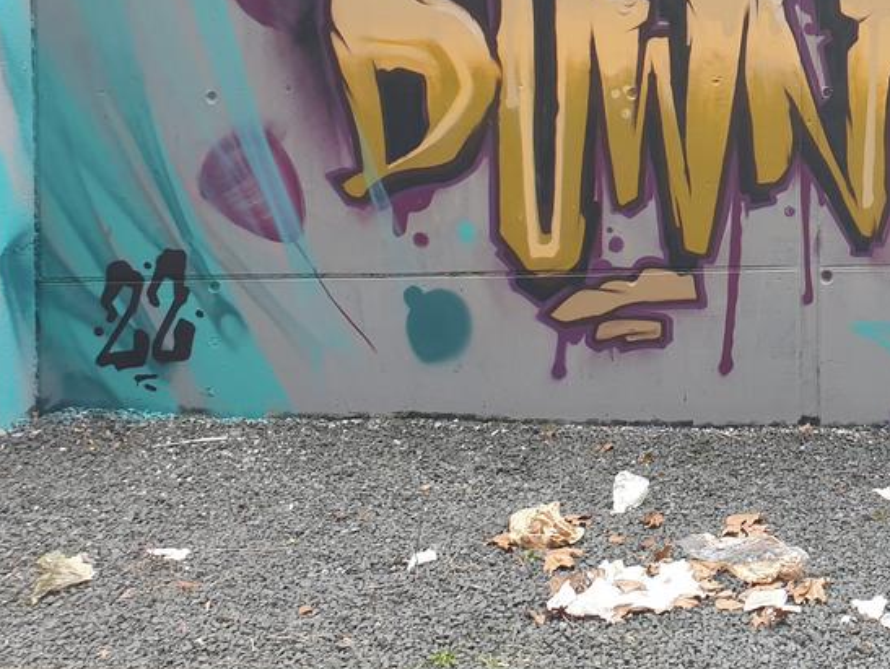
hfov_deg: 30.7
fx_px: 1466
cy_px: 11
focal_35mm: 57
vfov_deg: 24.6
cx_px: 937
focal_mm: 4.3
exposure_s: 1/100
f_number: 2.4
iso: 50
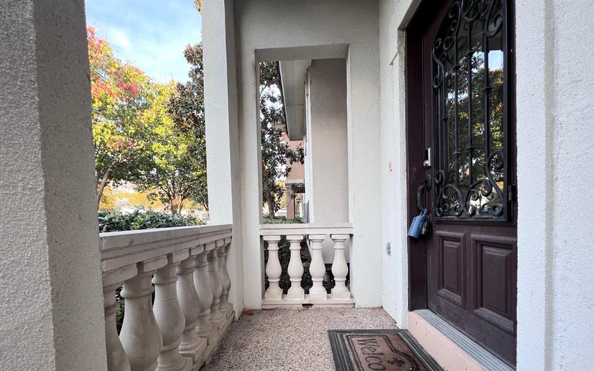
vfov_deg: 77.6
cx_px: 295
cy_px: 226
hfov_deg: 105.3
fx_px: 227
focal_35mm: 14
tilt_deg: -2.4
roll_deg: +1.5
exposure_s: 1/121
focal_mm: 1.57
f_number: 1.8
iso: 80
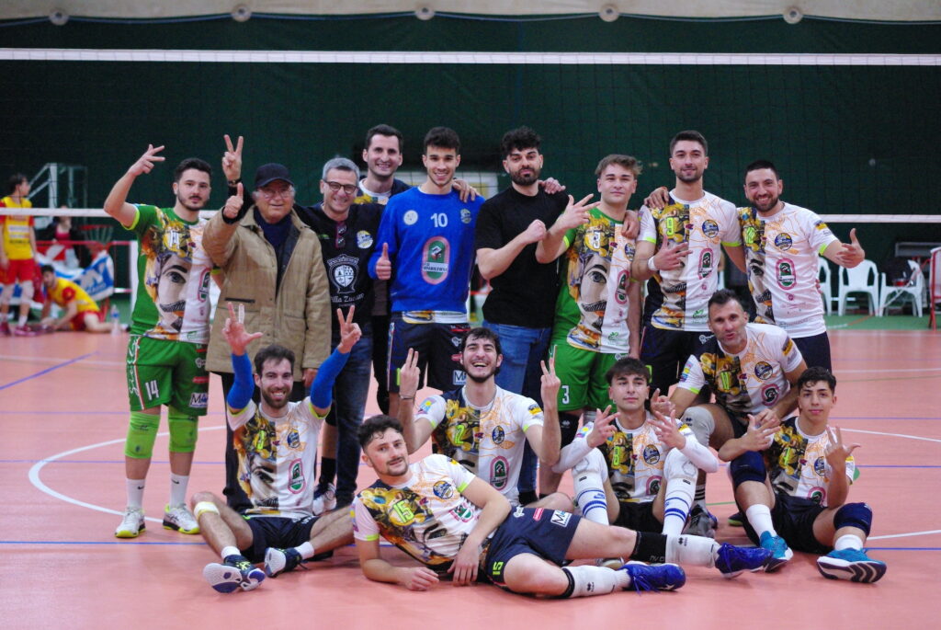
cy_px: 315
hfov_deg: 27.0
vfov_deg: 18.2
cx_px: 470
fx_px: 1962
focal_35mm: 75
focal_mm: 50
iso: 1600
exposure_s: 1/250
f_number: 1.8
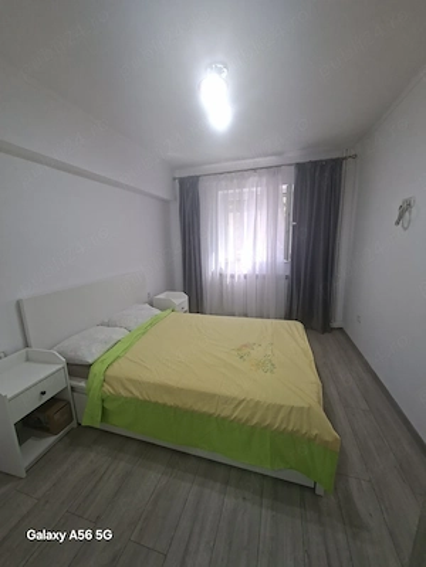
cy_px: 284
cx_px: 213
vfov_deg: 106.2
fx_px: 213
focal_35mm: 13
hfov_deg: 89.9
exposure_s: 1/50
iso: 50
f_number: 2.2
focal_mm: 1.74
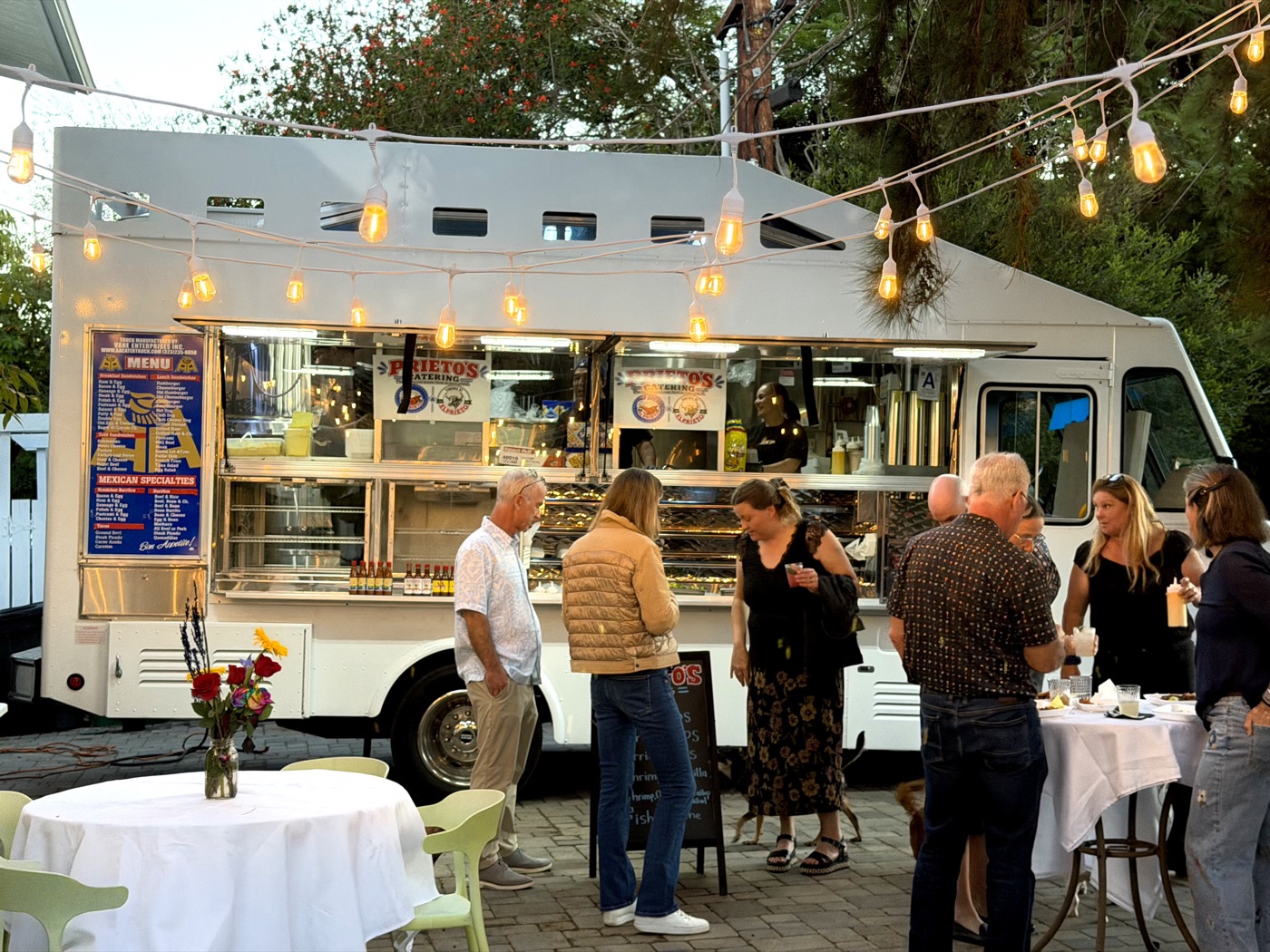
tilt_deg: +0.4
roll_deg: +1.8
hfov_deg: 39.7
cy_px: 476
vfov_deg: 30.3
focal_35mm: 48
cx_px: 635
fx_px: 1761
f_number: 1.78
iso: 200
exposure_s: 1/59
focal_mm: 6.76
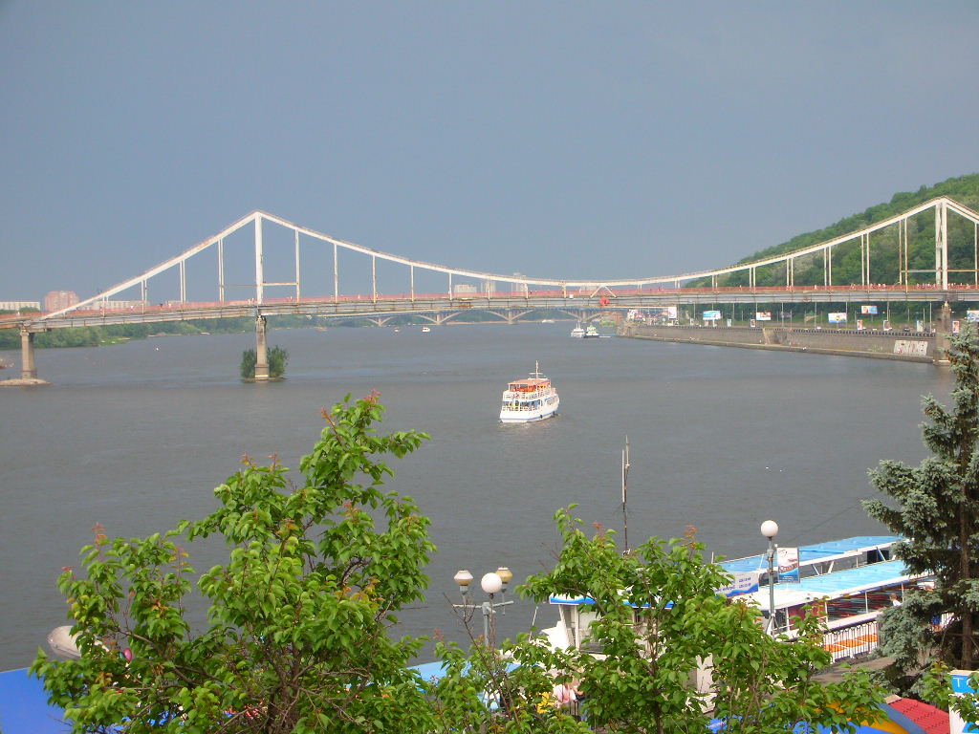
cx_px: 490
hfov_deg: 22.8
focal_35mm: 86
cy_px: 367
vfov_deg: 17.2
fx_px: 2432
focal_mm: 14.3
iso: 50
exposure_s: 1/56.8
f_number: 4.8
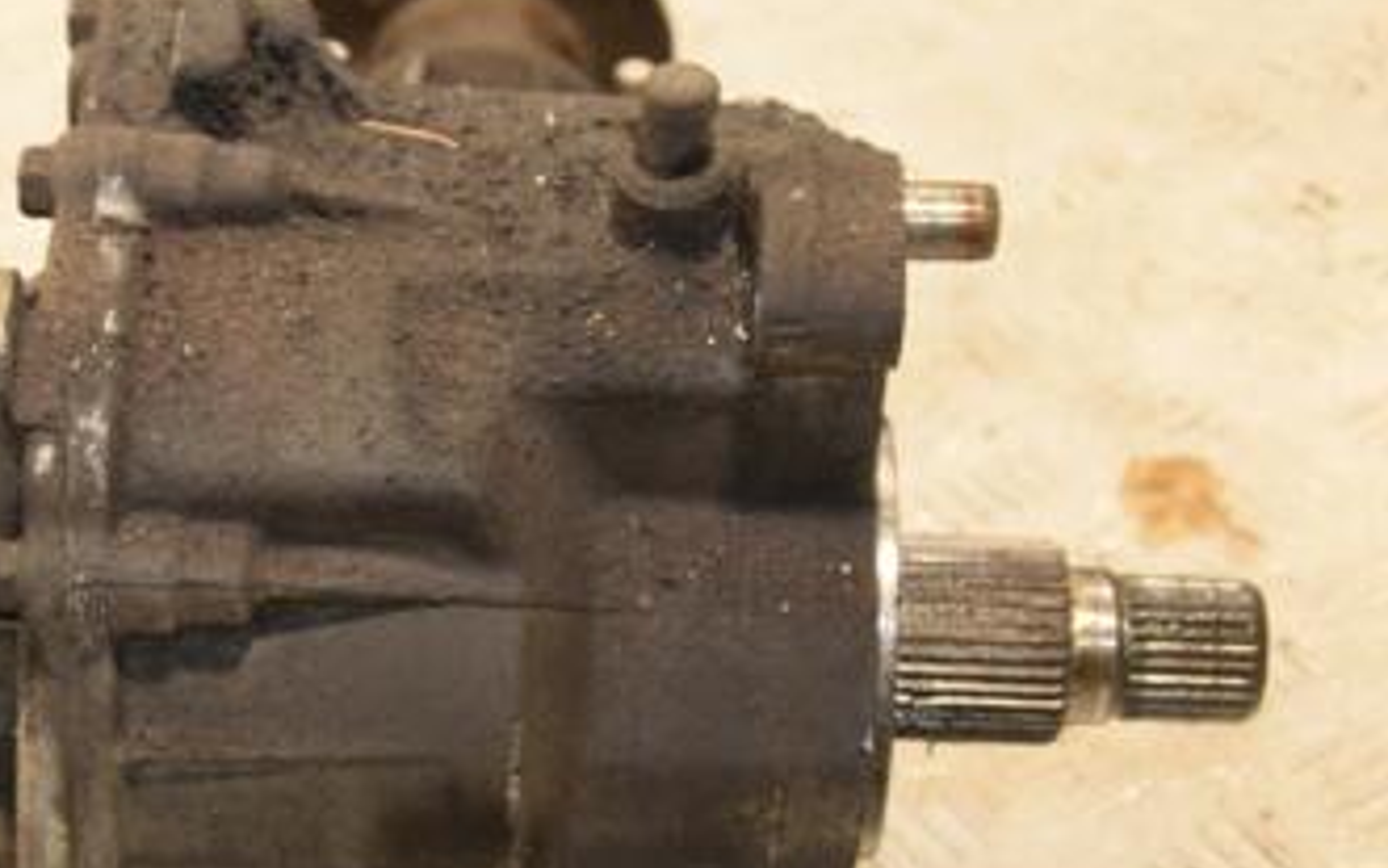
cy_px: 545
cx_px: 235
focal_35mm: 97
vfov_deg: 13.5
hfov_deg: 21.1
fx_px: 3667
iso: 800
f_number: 5
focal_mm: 35
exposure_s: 1/160
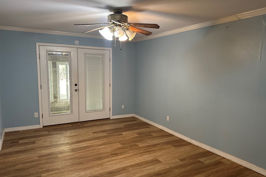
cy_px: 96
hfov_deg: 69.4
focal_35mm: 26
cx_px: 129
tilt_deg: -4.7
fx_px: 192
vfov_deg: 49.5
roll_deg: -3.1
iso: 320
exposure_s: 1/60
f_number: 1.78
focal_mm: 6.86
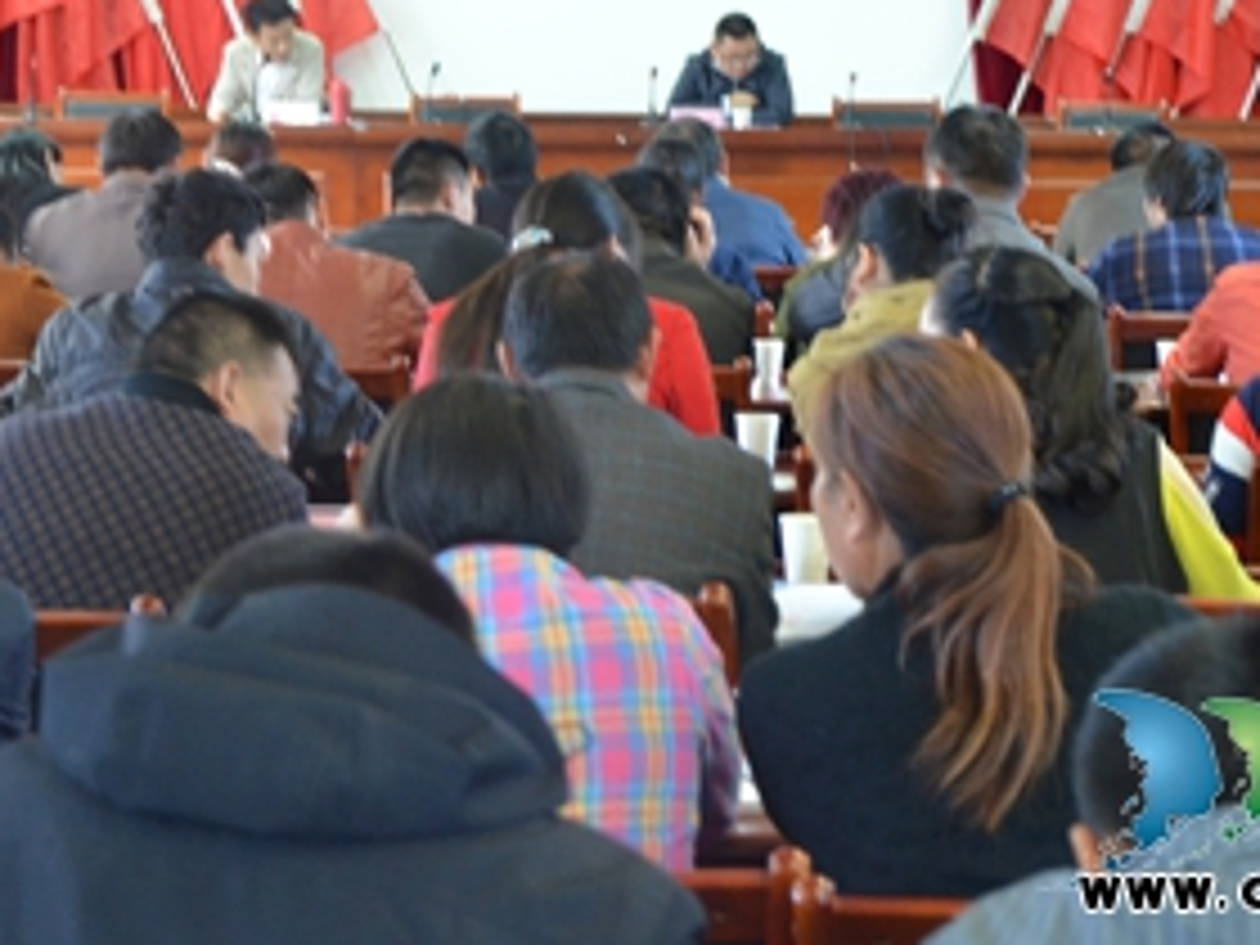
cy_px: 254
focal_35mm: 108
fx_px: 3931
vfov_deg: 13.7
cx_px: 765
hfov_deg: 18.2
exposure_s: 1/20
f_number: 4.8
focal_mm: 42
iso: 1600
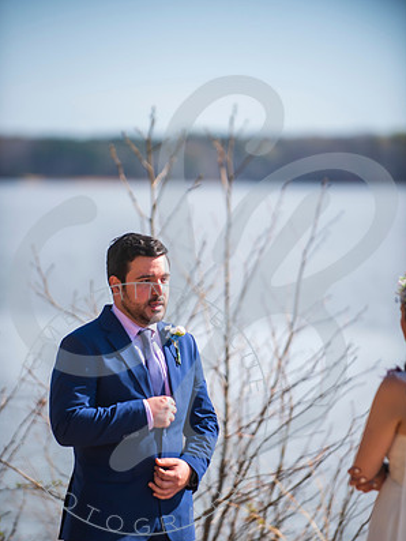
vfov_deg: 9.1
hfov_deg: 6.8
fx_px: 3407
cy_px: 305
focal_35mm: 218
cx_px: 203
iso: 100
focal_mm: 200
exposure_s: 1/1000
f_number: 2.8
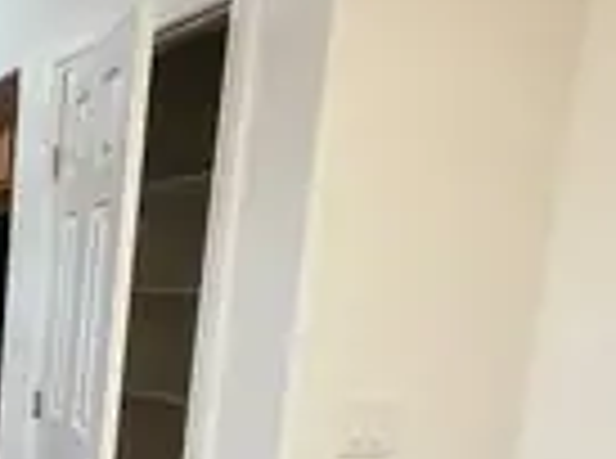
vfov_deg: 33.7
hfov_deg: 31.1
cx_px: -247
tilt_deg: -6.9
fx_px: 728
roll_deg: -1.0
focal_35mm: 41
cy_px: 382
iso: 400
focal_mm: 2.22
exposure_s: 1/60
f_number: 2.2
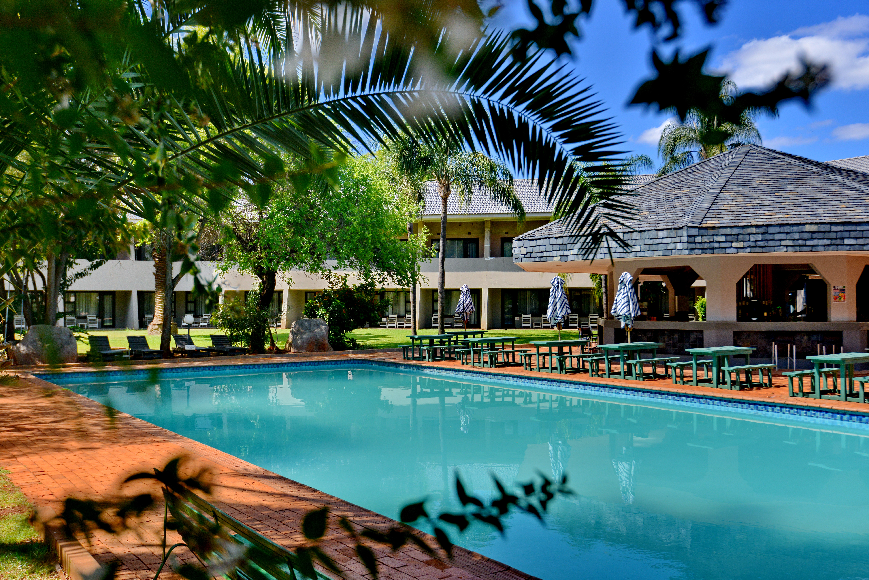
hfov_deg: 54.4
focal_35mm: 35
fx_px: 845
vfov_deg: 37.9
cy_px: 290
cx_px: 434
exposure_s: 1/1600
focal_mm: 35
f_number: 7.1
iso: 400
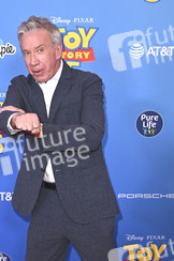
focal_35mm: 77
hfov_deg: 17.6
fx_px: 560
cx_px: 66
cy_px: 206
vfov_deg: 25.9
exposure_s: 1/250
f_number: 6.3
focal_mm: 47
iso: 1250
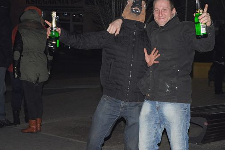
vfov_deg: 15.5
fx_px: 549
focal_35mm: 88
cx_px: 140
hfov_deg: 23.1
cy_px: 89
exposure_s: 1/60
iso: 1250
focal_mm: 35
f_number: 4.5
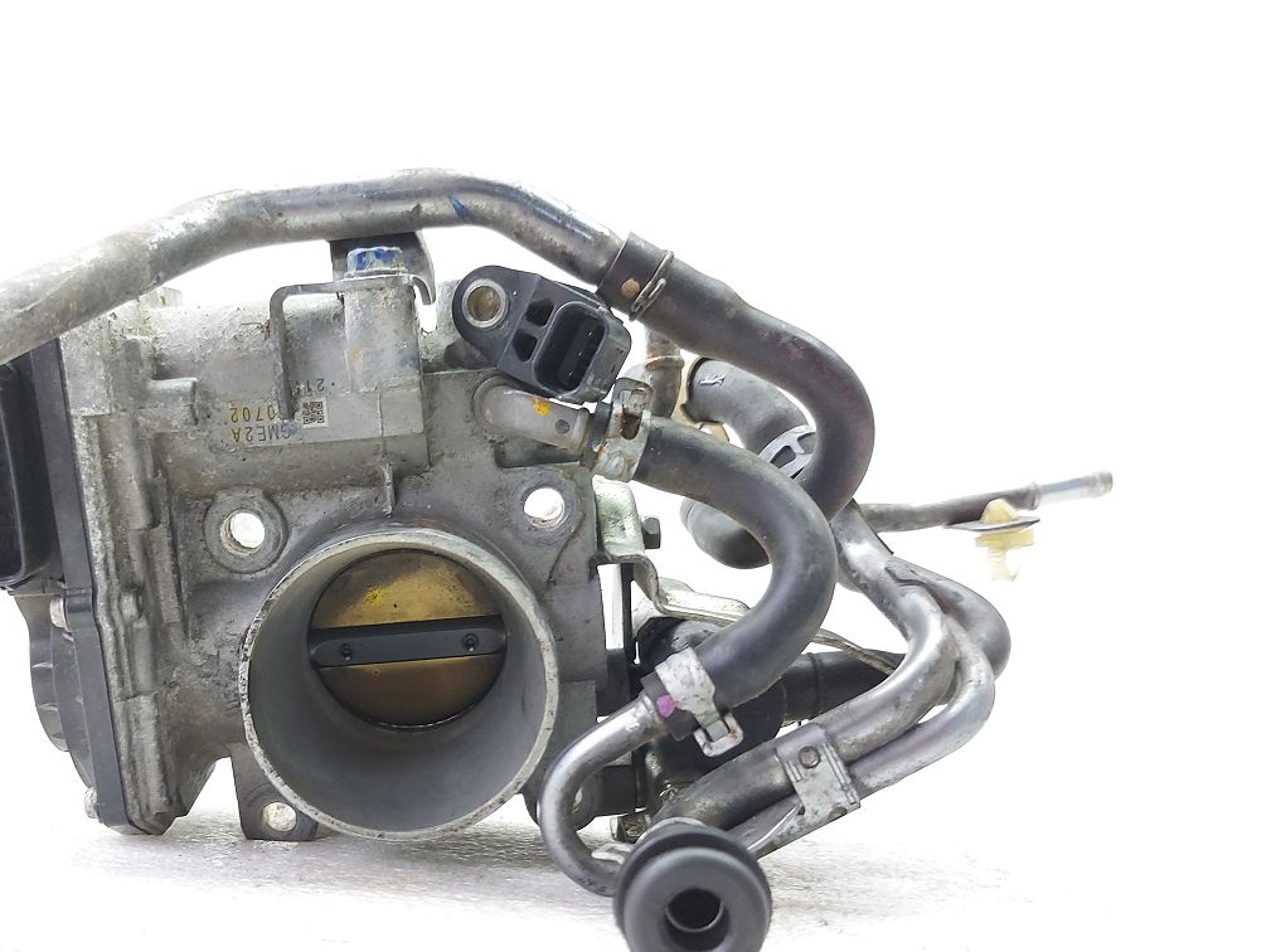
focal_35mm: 33
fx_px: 1211
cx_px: 460
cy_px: 622
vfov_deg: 42.4
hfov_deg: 54.6
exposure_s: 1/50
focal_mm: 5.23
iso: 250
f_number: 1.8
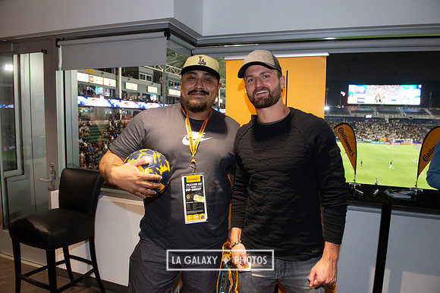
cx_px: 220
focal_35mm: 24
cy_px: 146
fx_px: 293
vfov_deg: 53.2
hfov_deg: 73.7
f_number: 6.3
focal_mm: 24
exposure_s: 1/60
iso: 640
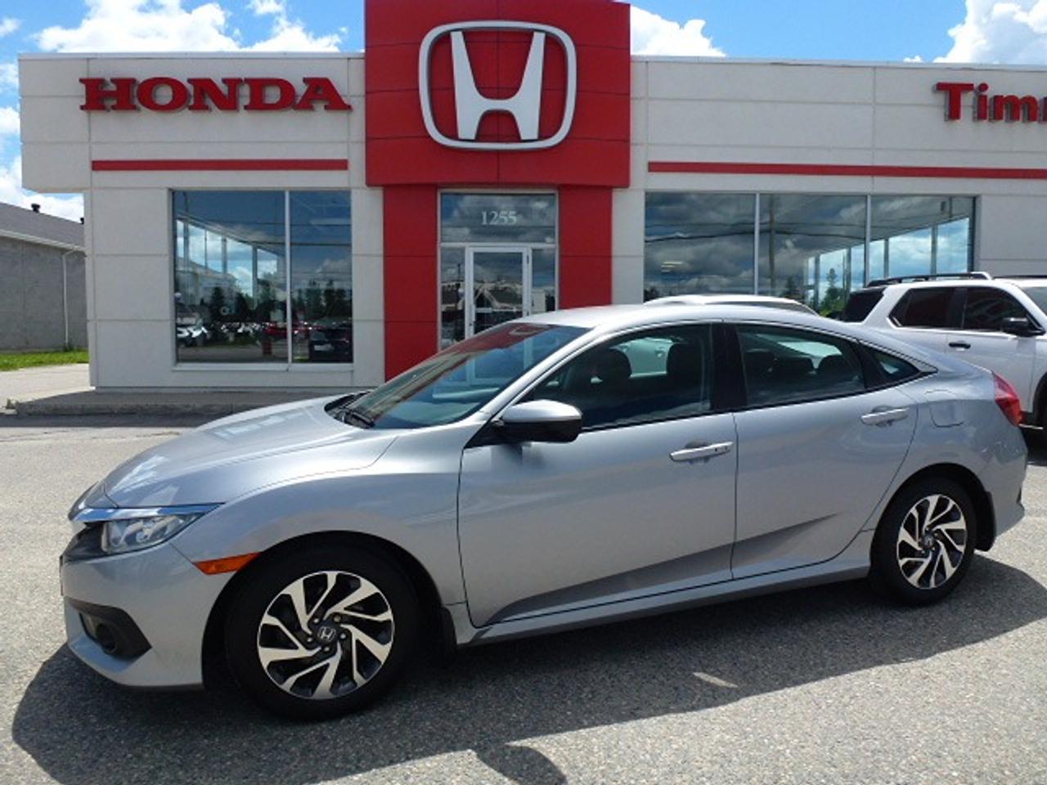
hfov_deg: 71.6
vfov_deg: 56.8
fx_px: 726
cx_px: 524
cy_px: 392
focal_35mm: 24
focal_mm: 4.3
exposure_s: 1/800
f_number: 4
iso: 100
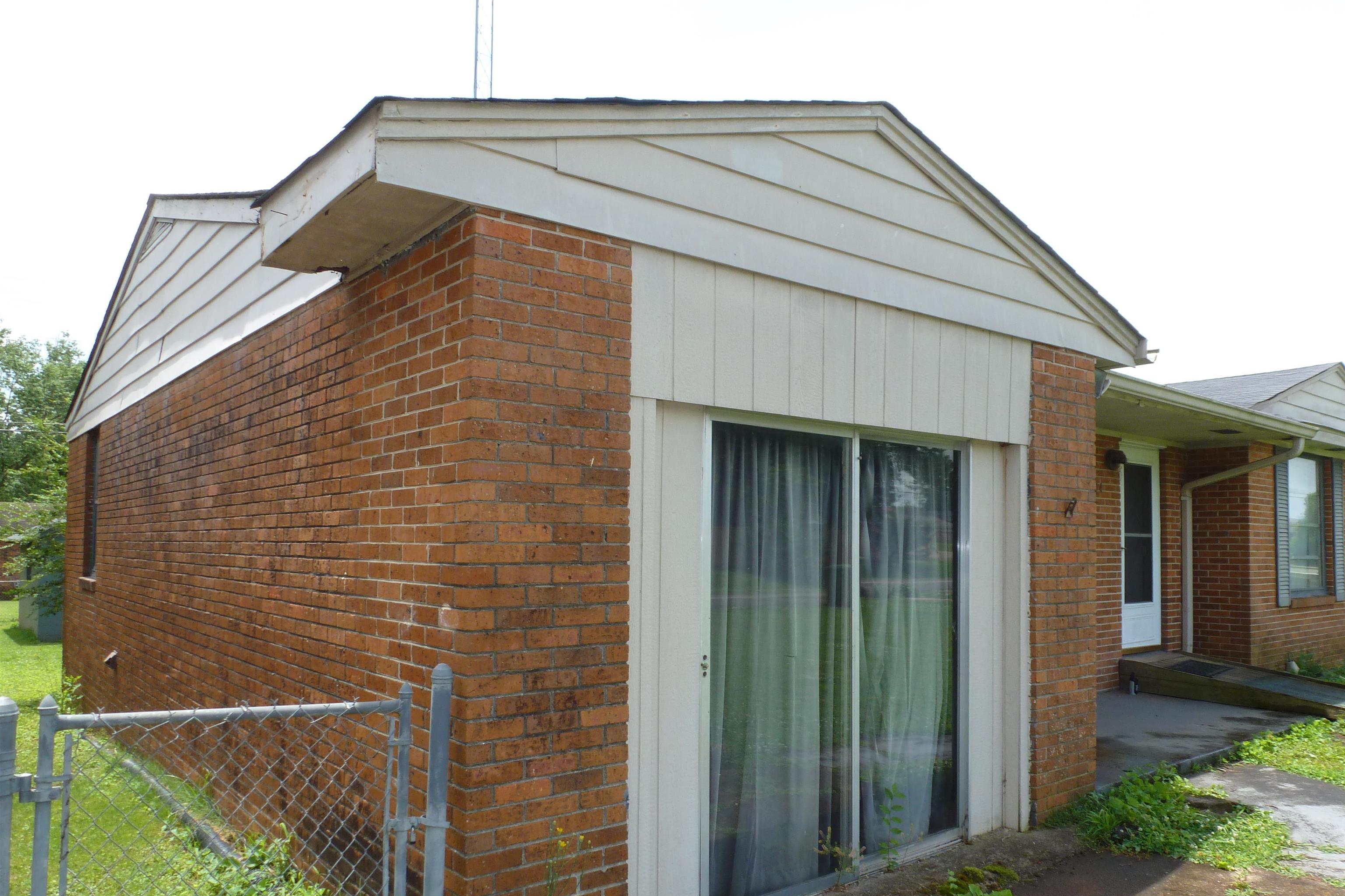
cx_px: 673
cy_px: 494
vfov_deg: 51.2
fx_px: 934
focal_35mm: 25
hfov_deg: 71.5
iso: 100
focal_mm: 4.3
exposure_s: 1/320
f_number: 4
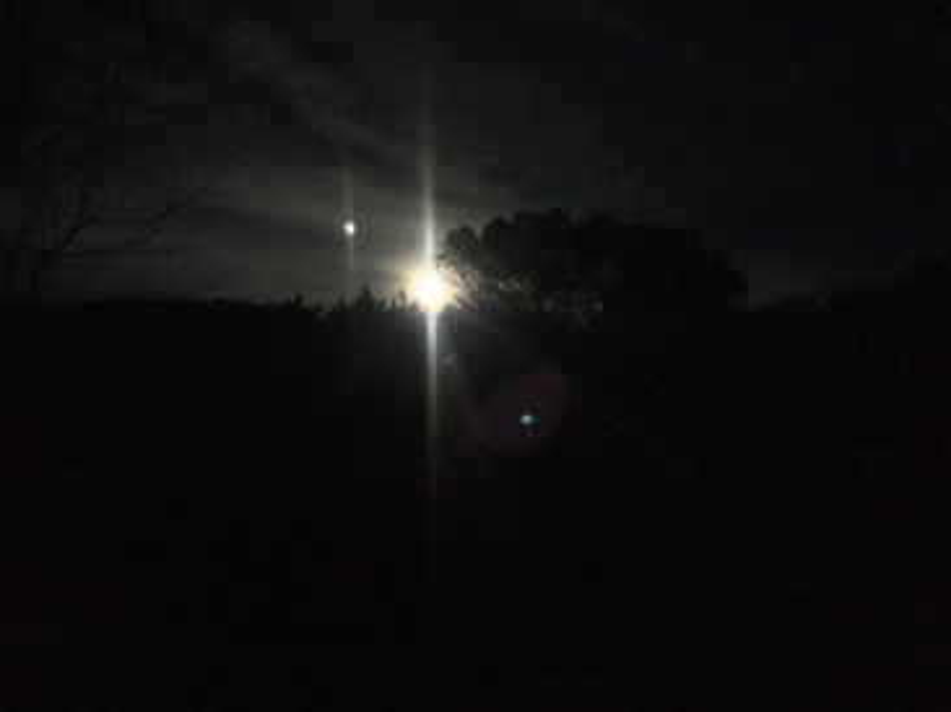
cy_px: 356
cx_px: 476
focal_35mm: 29
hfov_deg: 61.7
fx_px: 796
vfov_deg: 48.2
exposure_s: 1/15
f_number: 2.2
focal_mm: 4.15
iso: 2000
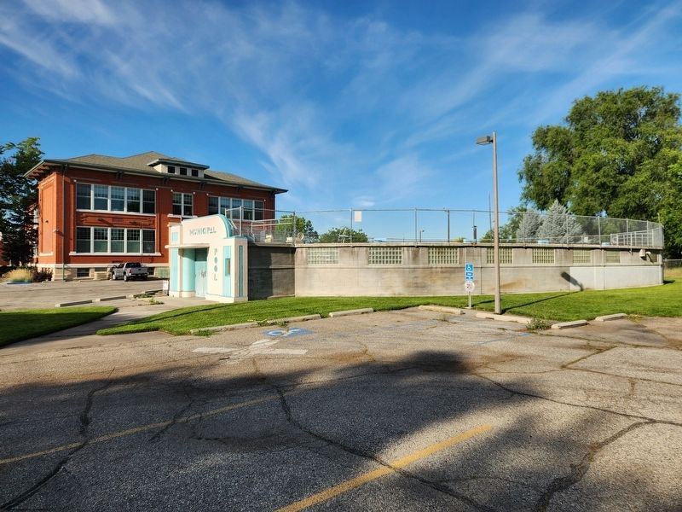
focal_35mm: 23
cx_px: 341
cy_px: 256
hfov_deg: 73.9
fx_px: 453
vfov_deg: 58.9
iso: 20
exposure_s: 1/1182
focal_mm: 5.4
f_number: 1.8
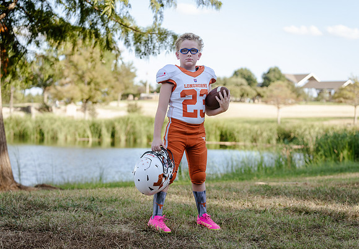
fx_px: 749
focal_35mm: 74
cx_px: 175
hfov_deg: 26.9
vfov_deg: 18.9
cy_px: 128
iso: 125
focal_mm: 70
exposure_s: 1/320
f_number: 3.2
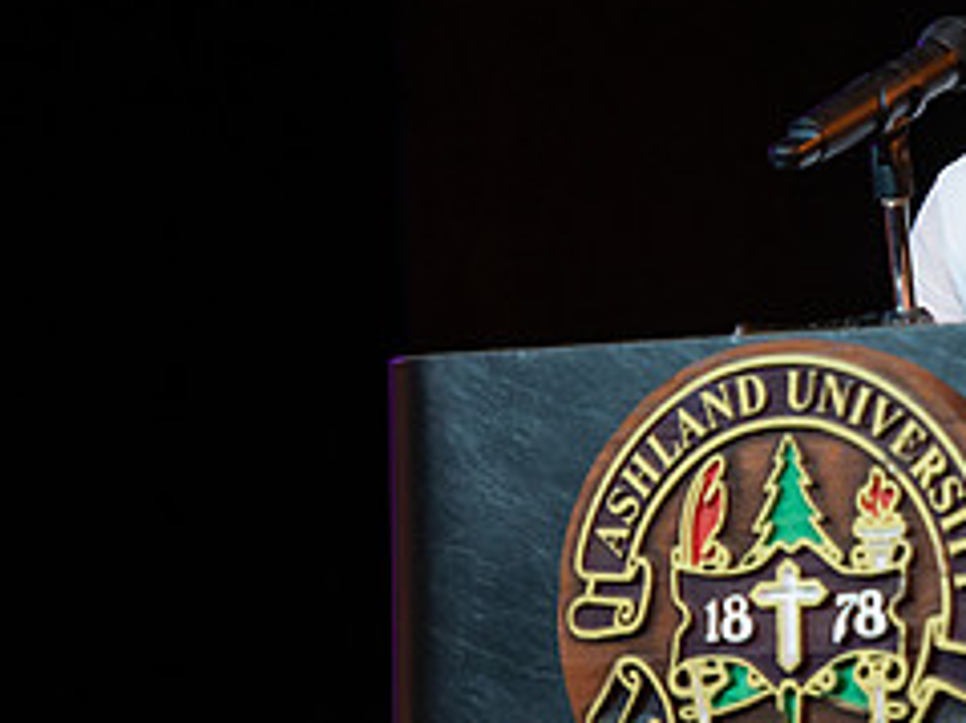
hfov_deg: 5.0
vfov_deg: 3.7
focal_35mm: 397
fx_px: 11073
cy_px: 434
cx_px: 1035
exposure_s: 1/200
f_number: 3.2
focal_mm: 170
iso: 800
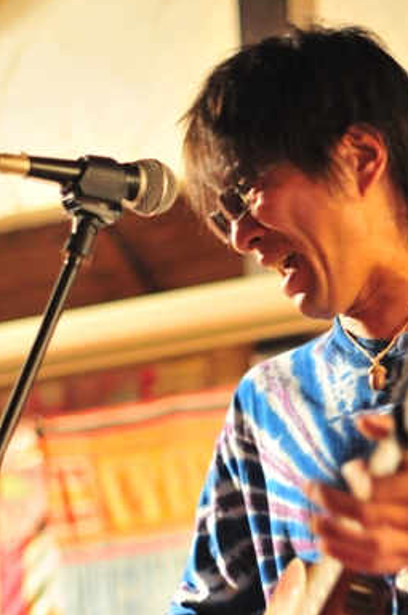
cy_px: 453
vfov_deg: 16.3
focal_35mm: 125
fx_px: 2131
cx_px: 310
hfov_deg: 10.9
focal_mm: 50
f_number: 1.4
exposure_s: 1/80
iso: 1600
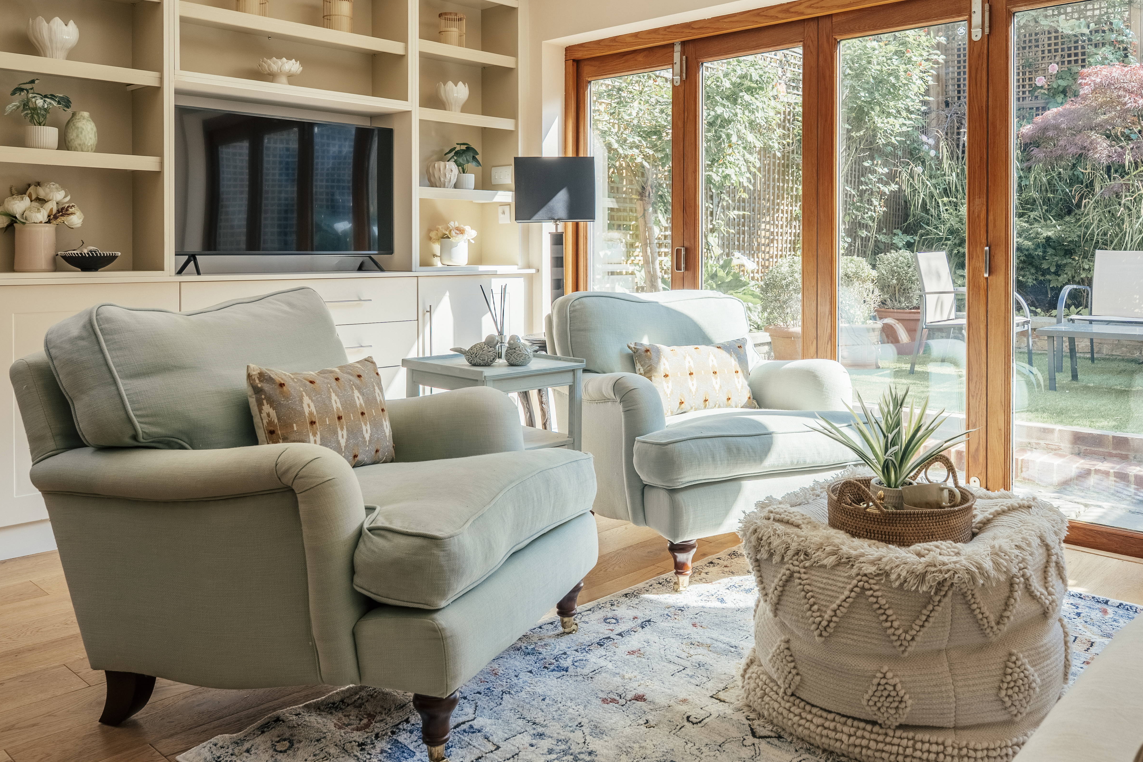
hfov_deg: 61.6
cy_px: 287
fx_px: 952
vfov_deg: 43.3
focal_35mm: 30
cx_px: 663
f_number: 8
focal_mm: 24
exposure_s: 1/1600
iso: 400
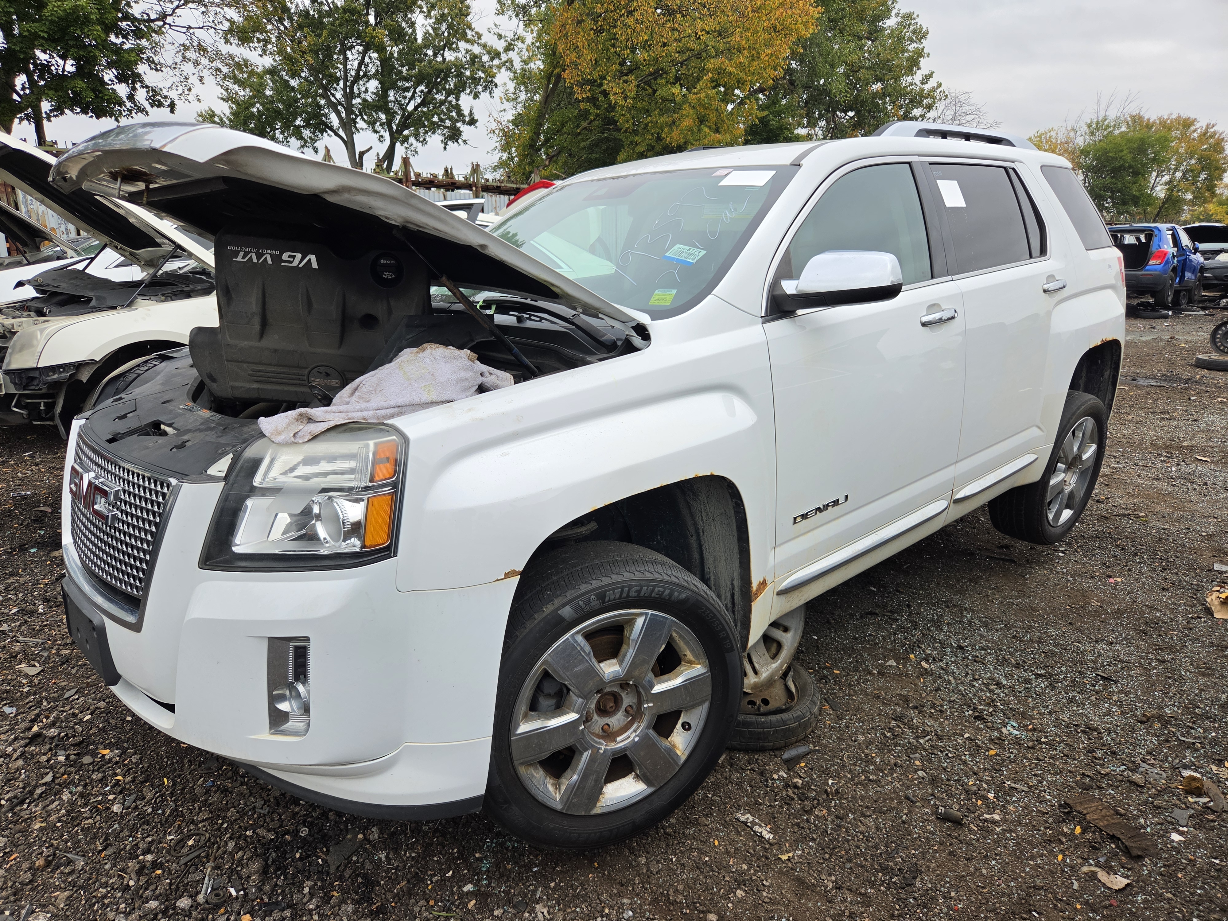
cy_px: 460
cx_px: 614
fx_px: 816
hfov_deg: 73.9
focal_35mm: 23
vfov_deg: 58.9
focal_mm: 5.4
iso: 80
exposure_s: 1/1554
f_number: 1.8
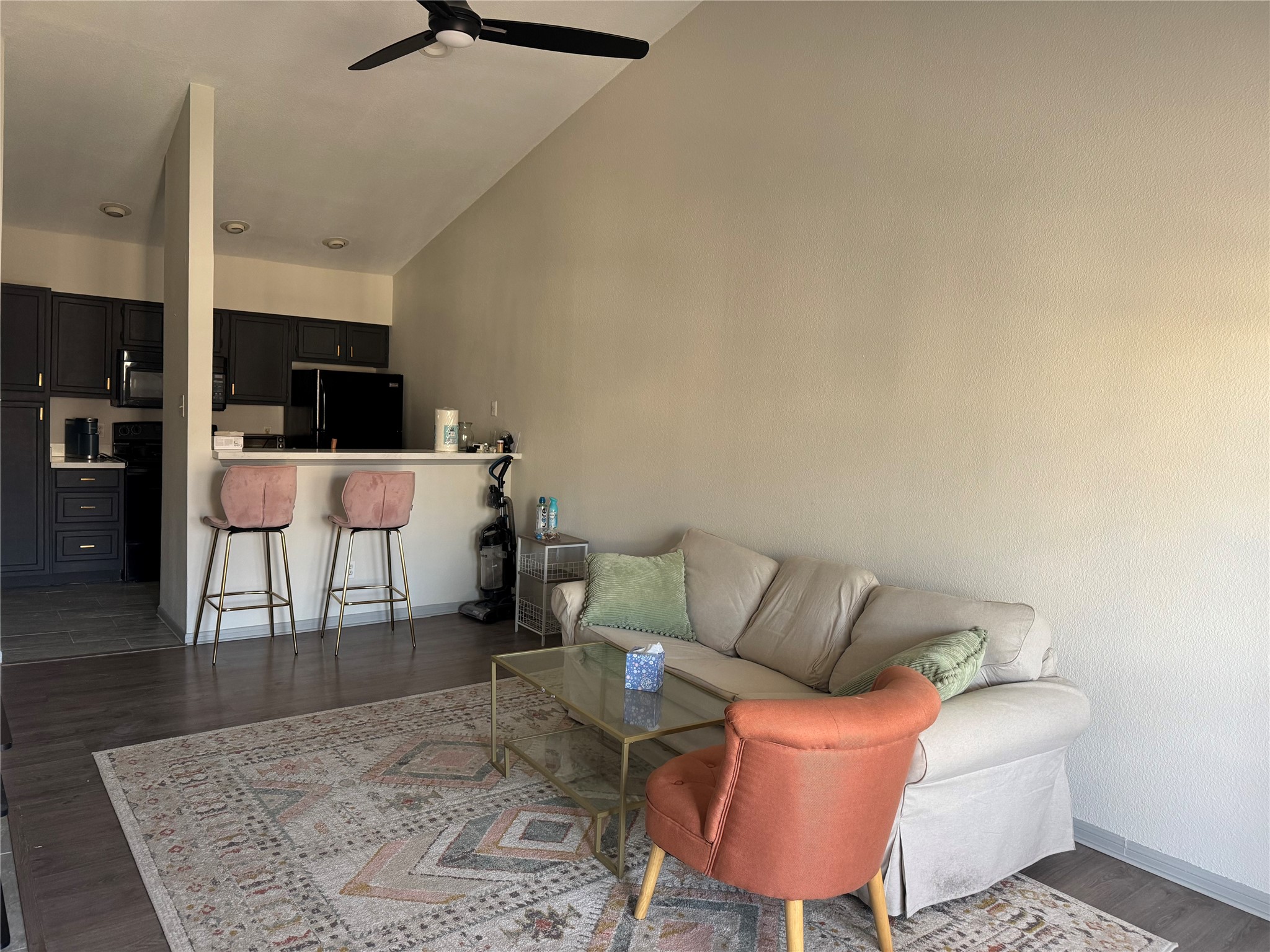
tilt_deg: -4.5
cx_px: 635
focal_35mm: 24
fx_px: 881
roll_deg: -2.9
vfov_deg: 56.8
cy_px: 476
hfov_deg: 71.6
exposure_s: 1/60
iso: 320
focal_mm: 6.76
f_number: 1.78
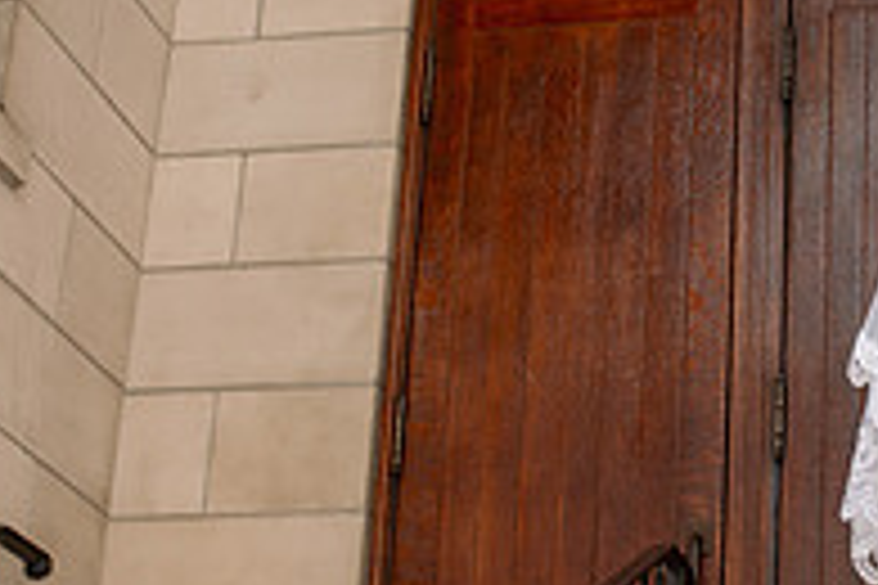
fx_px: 2536
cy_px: 322
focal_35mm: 104
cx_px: 878
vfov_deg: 13.2
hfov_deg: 19.1
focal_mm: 35
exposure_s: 1/125
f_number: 4
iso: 100
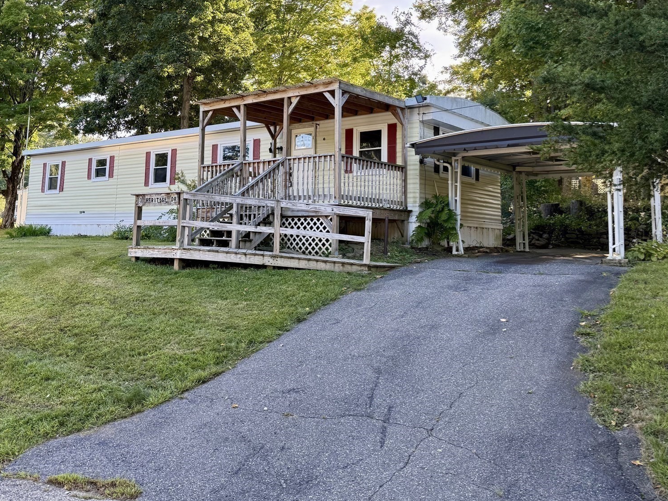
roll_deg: -1.4
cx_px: 320
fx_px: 637
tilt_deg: +7.7
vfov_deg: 42.4
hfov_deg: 55.3
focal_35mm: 33
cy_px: 166
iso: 100
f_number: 1.78
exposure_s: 1/491
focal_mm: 6.76
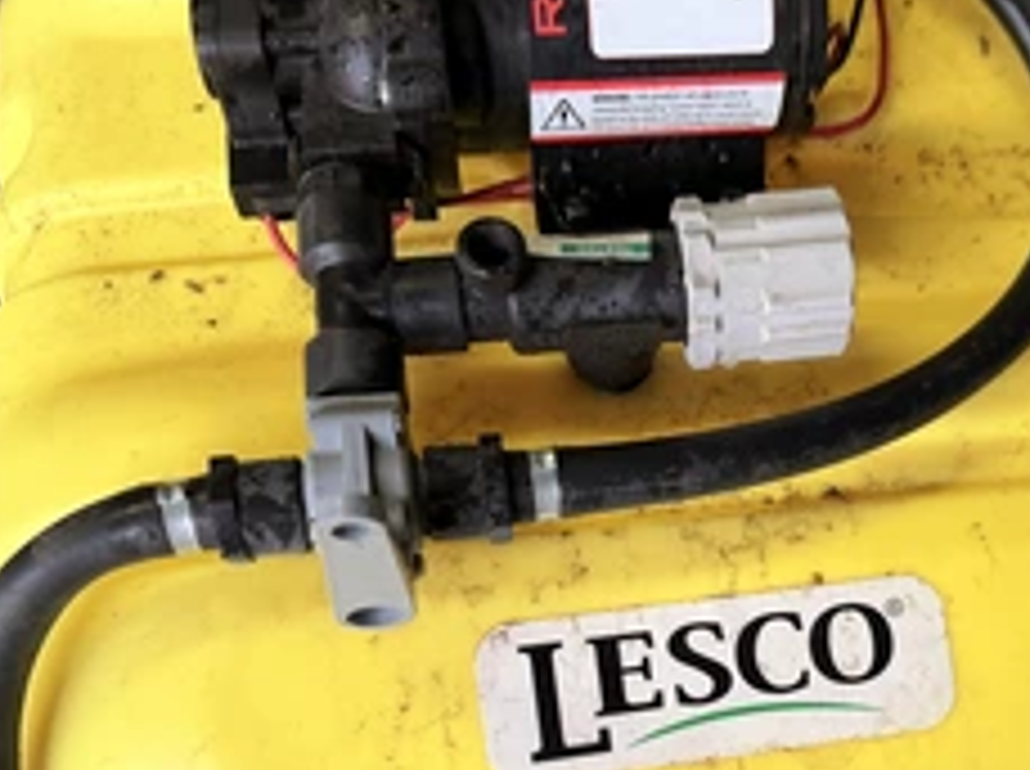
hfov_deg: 43.8
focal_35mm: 42
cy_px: 639
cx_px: 738
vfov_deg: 33.1
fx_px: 1248
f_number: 1.78
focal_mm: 6.76
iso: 125
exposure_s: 1/60
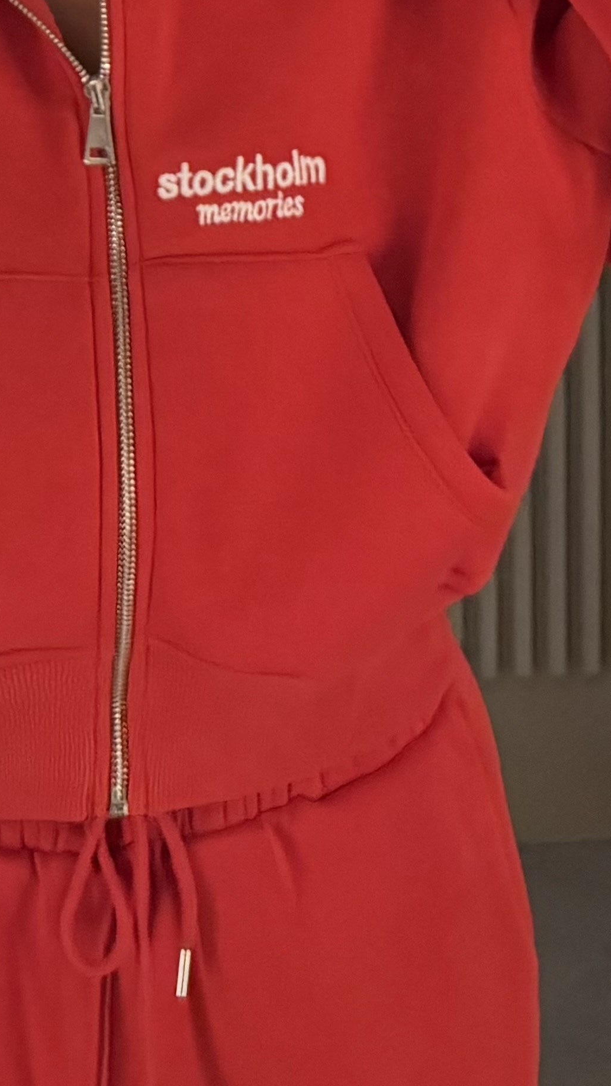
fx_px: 1526
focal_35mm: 53
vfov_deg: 36.4
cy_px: 77
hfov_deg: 22.3
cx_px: 117
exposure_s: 1/36
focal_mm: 6.76
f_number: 1.78
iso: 1000
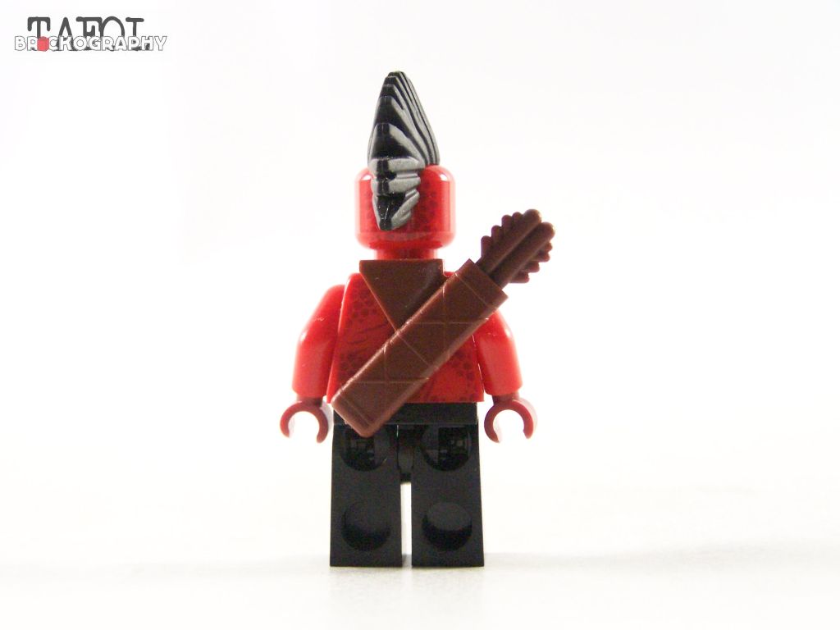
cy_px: 315
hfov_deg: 28.2
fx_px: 1674
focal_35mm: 69
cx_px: 420
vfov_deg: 21.3
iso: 400
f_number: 3.2
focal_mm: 11.5
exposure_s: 1/60
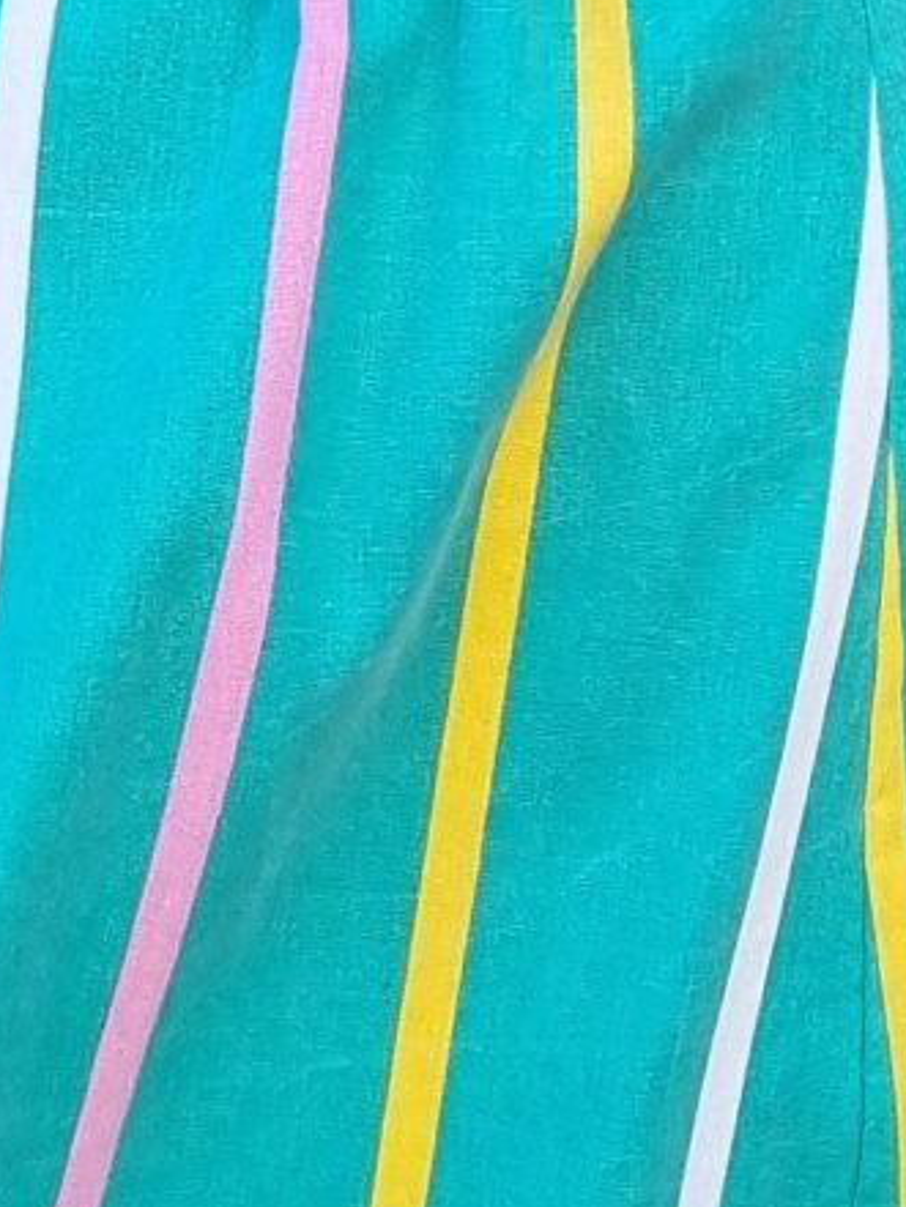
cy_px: 482
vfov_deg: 13.1
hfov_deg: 9.8
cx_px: 361
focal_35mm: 151
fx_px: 5267
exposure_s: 1/399
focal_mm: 5.4
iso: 50
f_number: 1.8
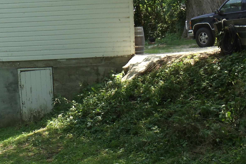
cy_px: 13
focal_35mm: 125
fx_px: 854
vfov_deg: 10.9
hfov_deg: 16.1
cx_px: 12
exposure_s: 1/160
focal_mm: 8.3
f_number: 4.1
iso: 100
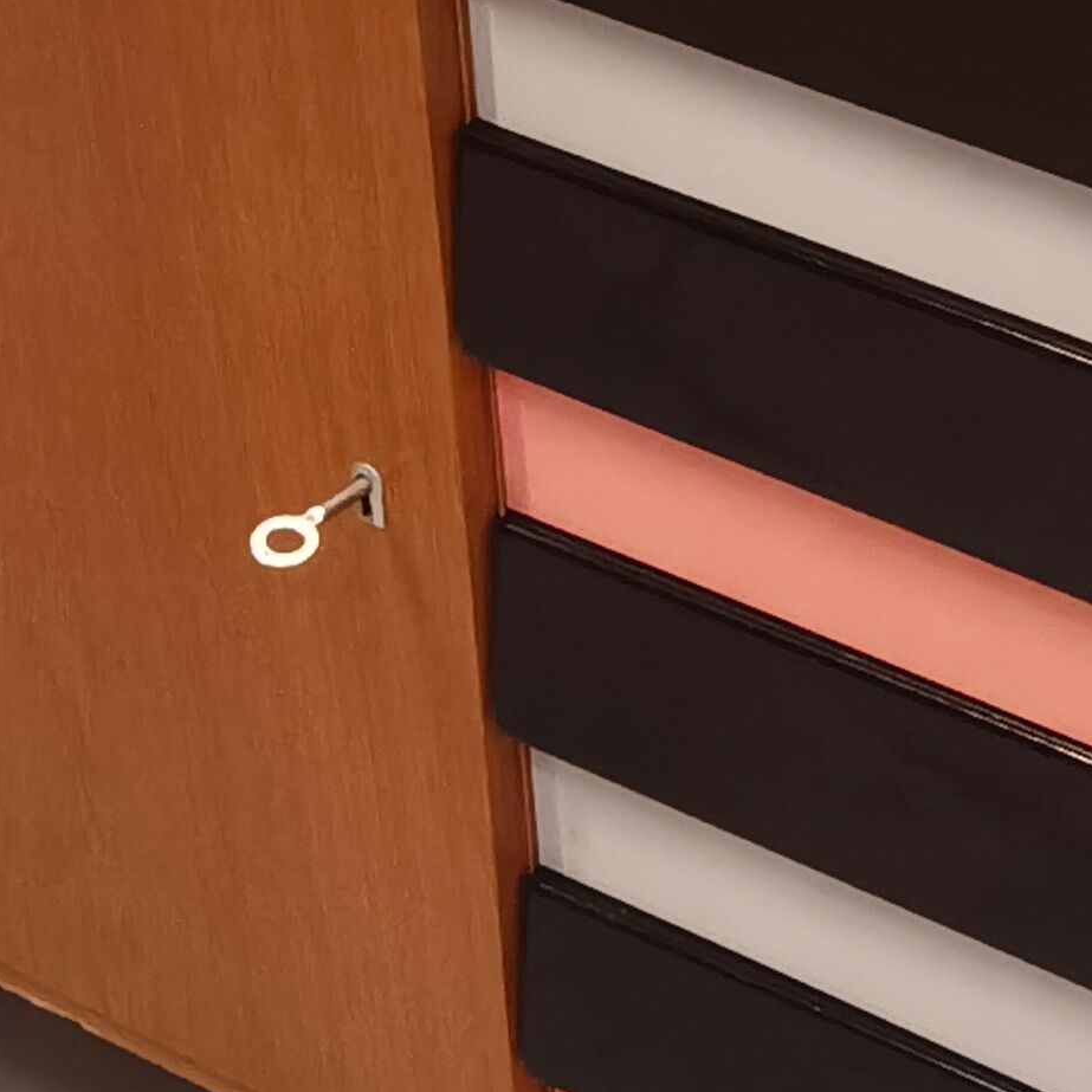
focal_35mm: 153
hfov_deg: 11.3
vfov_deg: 11.4
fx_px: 5461
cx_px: 1189
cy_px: 490
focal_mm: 6.71
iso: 500
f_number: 1.9
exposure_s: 1/33.3
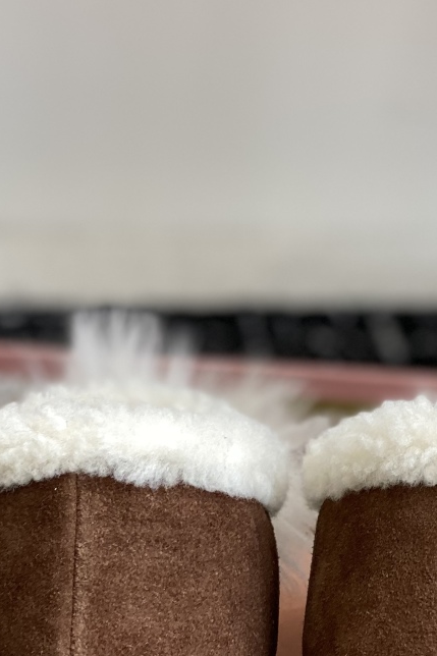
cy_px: 603
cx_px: 294
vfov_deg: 16.7
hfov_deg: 11.3
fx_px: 2204
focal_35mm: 121
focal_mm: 6
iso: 50
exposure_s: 1/122
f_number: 2
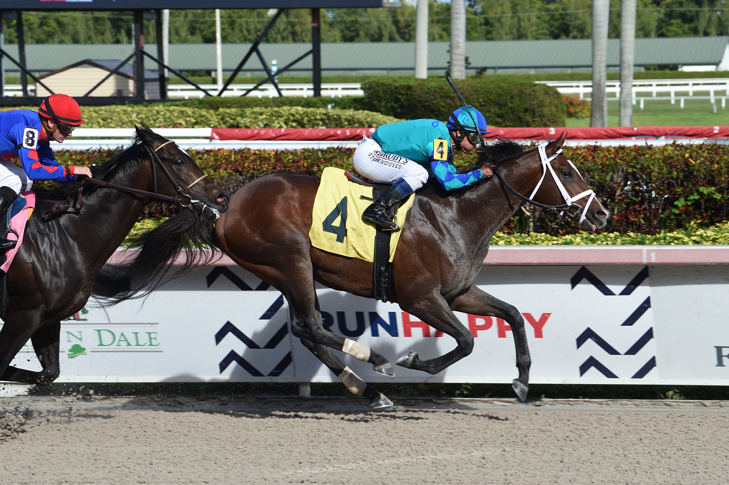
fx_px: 3137
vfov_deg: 8.8
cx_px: 364
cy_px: 242
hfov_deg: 13.3
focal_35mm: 155
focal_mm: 155
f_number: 10
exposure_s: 1/1000
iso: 800
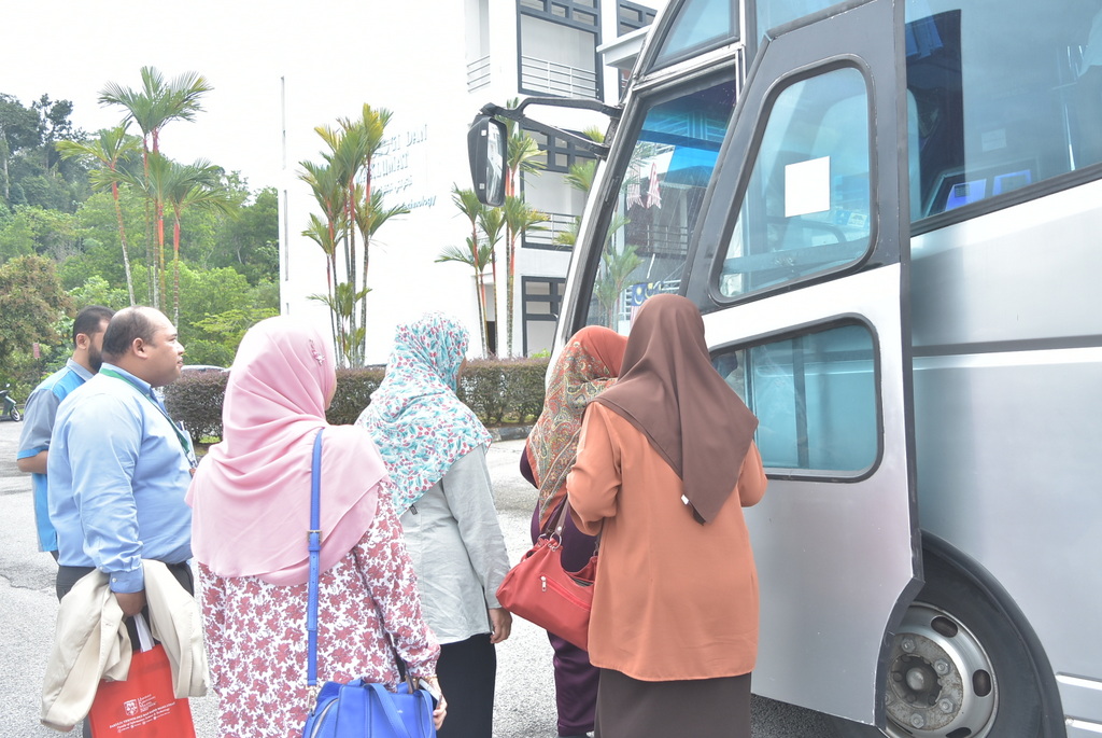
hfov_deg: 57.2
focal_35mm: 33
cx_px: 551
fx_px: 1011
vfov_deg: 40.1
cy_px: 369
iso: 400
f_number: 3.8
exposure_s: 1/500
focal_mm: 22
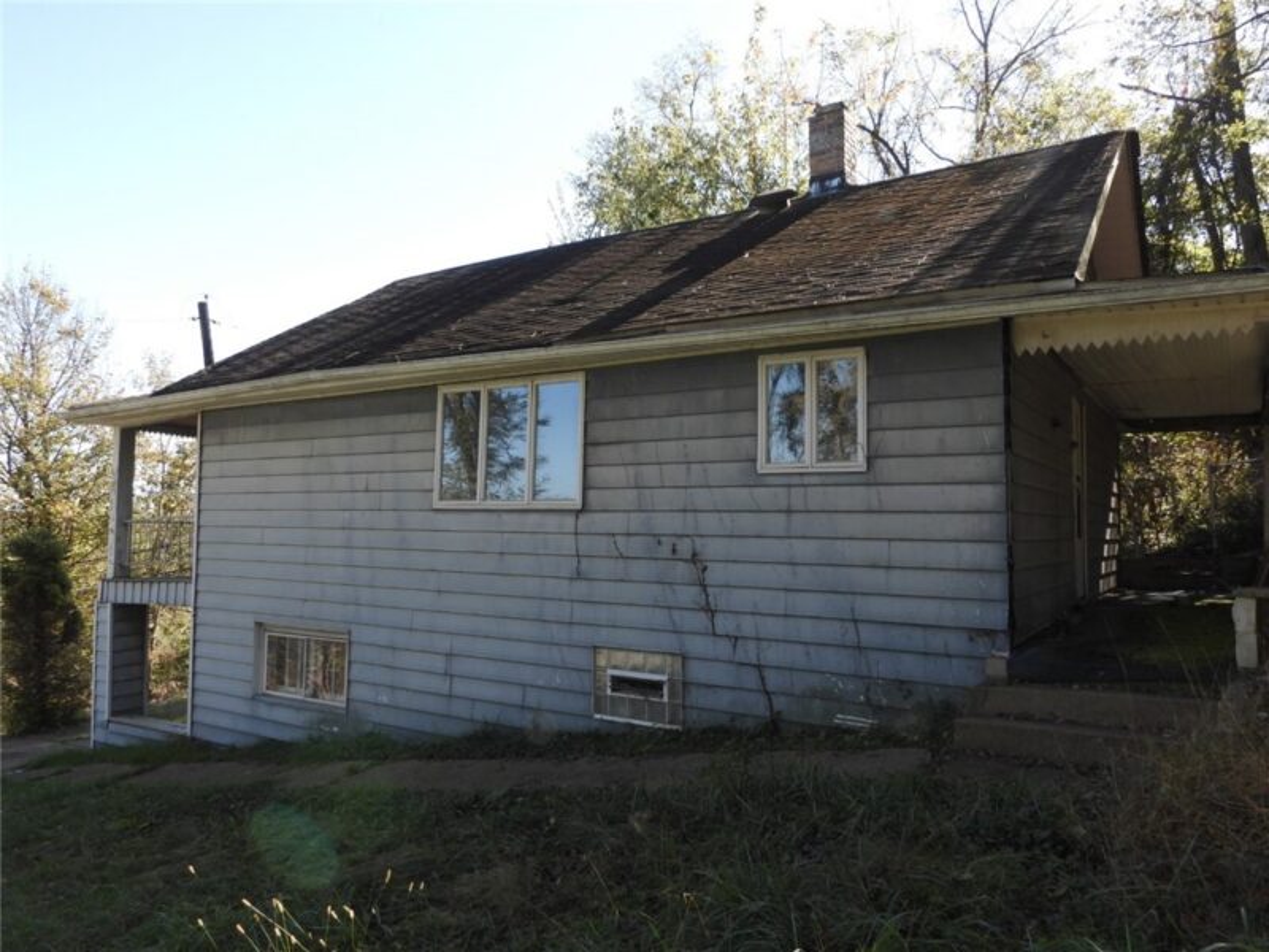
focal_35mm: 24
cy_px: 476
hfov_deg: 71.6
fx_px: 880
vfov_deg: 56.8
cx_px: 634
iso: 100
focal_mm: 4.3
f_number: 4
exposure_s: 1/200
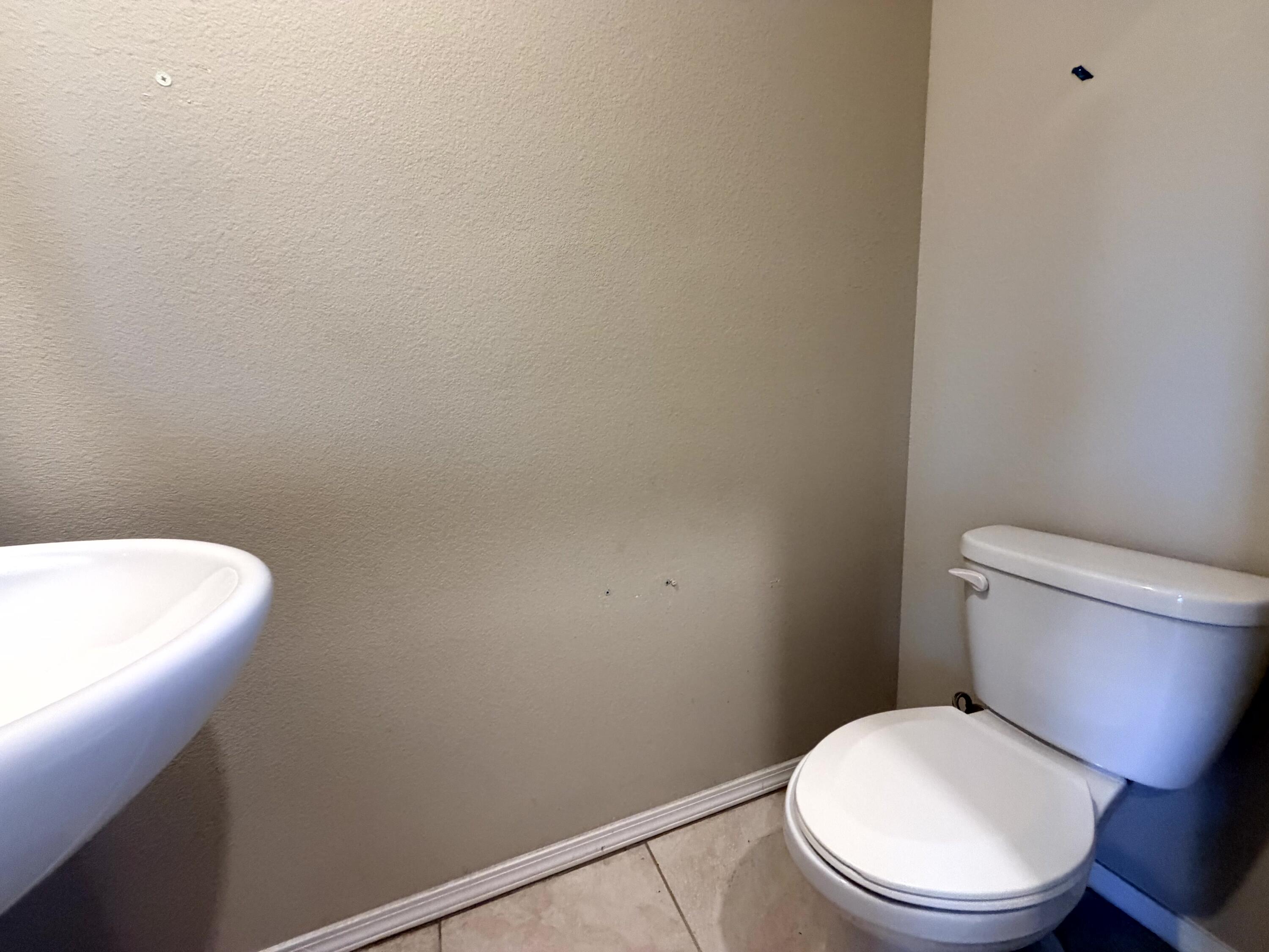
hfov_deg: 102.1
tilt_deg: -8.3
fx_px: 513
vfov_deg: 85.7
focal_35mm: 14
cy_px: 476
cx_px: 634
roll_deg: +3.2
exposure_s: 1/60
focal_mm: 2.22
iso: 320
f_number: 2.2
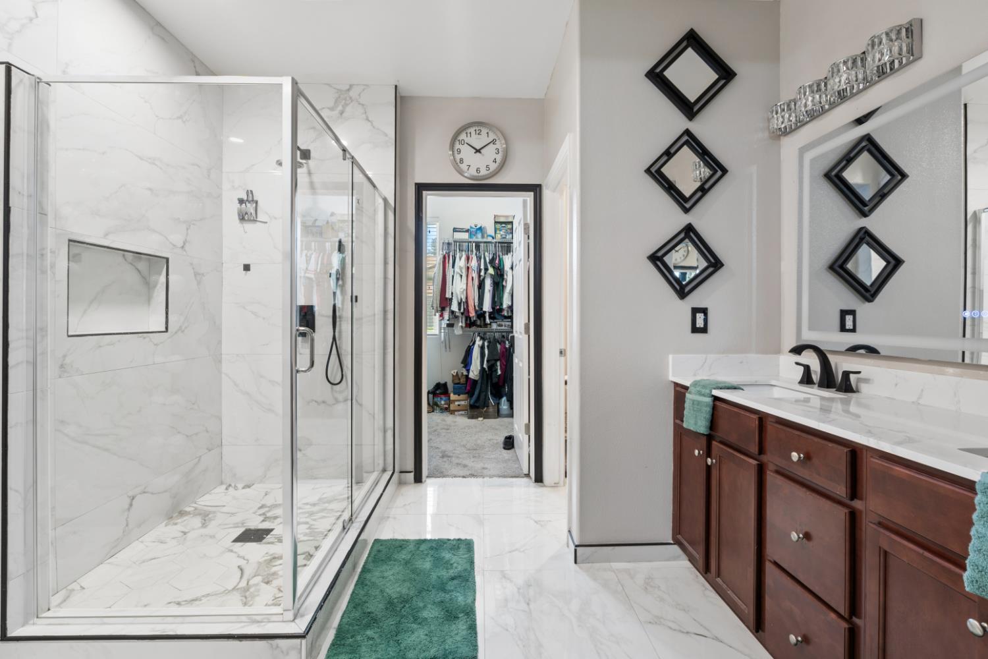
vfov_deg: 72.1
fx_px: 453
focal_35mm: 16
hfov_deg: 95.0
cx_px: 494
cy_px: 330
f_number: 7.1
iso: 100
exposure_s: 1/2
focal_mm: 11
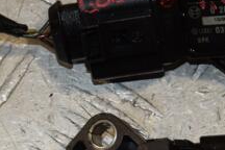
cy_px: 109
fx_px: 2087
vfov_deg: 4.1
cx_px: 161
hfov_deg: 6.2
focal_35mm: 334
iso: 800
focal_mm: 80
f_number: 9
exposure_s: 1/200
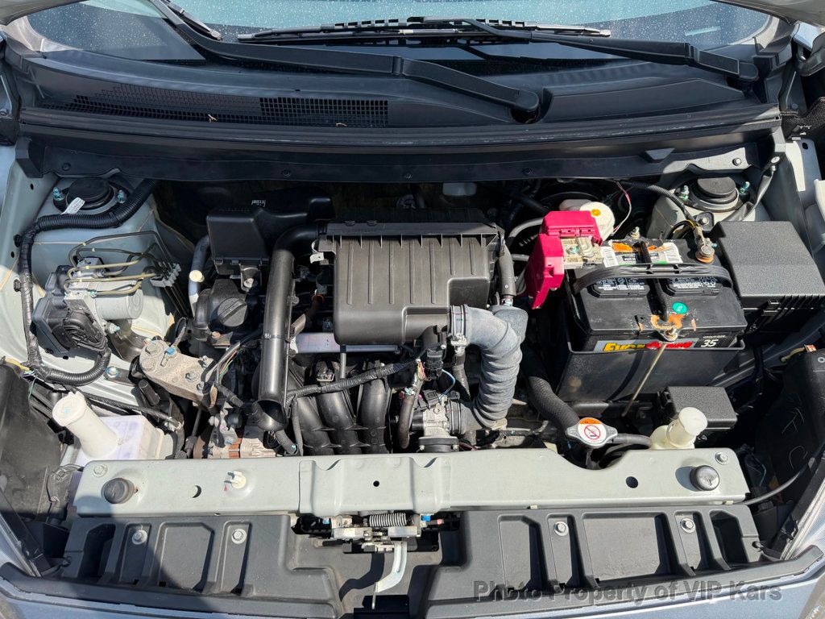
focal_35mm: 24
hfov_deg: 71.6
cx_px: 412
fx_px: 572
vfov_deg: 56.8
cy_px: 310
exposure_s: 1/1812
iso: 80
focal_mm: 6.76
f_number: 1.78
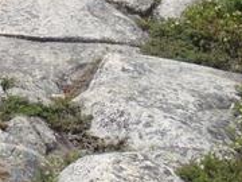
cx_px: -52
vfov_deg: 7.2
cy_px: -56
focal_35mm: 205
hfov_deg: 9.5
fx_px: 1433
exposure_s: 1/400
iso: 100
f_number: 5.6
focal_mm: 13.47
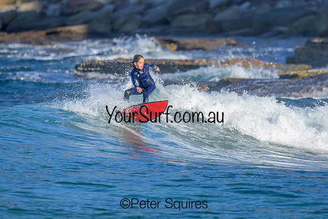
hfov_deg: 1.9
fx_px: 9997
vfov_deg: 1.3
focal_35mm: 1097
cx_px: 180
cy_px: 89
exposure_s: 1/2000
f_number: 6.3
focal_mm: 800
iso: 400
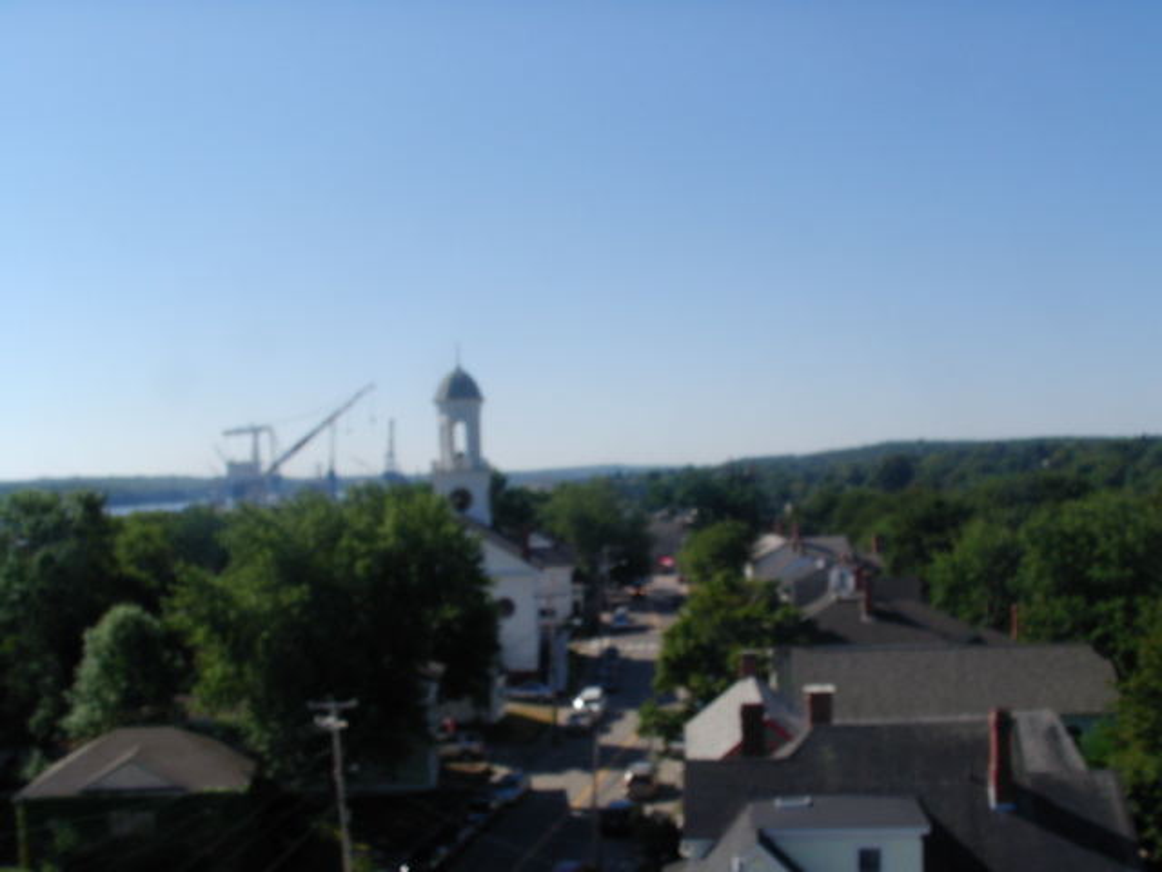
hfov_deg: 49.0
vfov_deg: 37.7
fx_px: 1276
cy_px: 436
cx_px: 581
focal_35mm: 38
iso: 50
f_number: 8
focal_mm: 5.9
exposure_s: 1/245
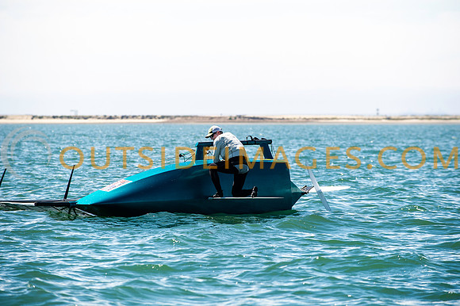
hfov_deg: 10.0
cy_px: 153
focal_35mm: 205
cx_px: 233
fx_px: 2621
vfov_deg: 6.7
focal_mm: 200
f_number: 5
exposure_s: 1/2000
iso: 320
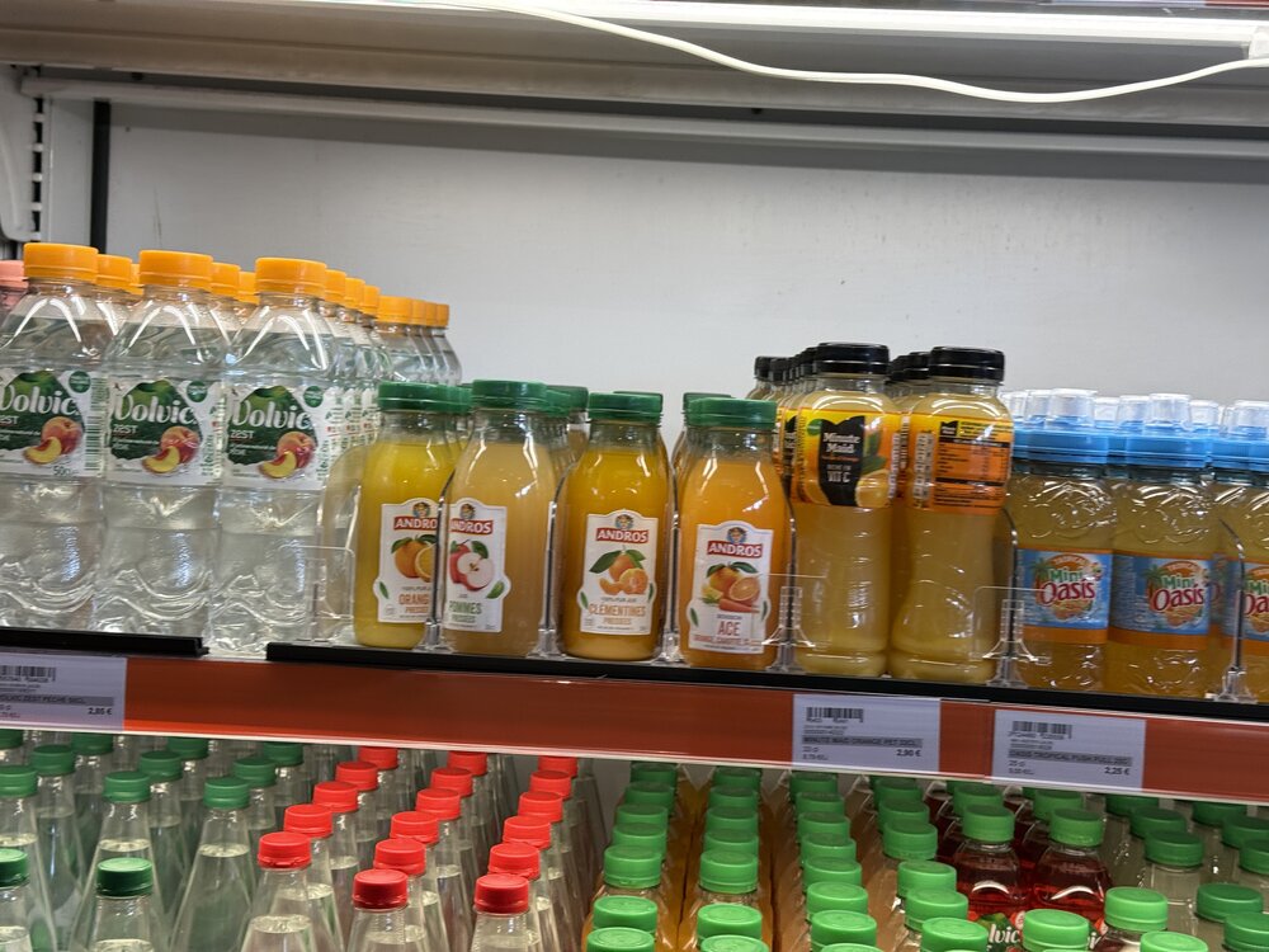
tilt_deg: -3.2
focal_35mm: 48
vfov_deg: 30.3
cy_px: 476
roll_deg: -0.9
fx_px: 1760
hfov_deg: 39.7
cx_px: 634
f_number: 1.78
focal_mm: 6.76
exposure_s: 1/100
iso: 50
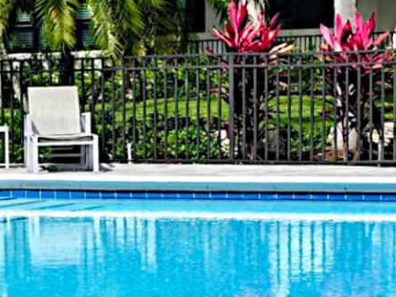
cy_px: 290
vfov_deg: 9.6
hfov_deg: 12.5
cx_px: -134
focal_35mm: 153
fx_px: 1751
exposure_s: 1/401
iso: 12
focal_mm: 6.3
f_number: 1.7
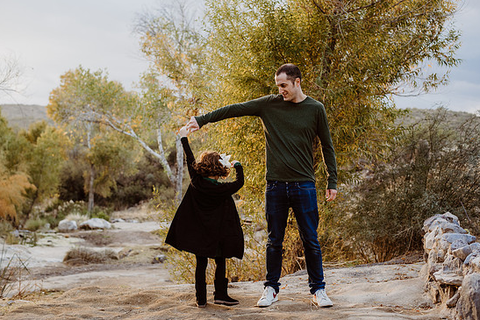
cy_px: 165
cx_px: 239
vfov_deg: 25.5
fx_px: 707
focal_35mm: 53
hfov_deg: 37.5
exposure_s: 1/500
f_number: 3.2
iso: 400
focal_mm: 50
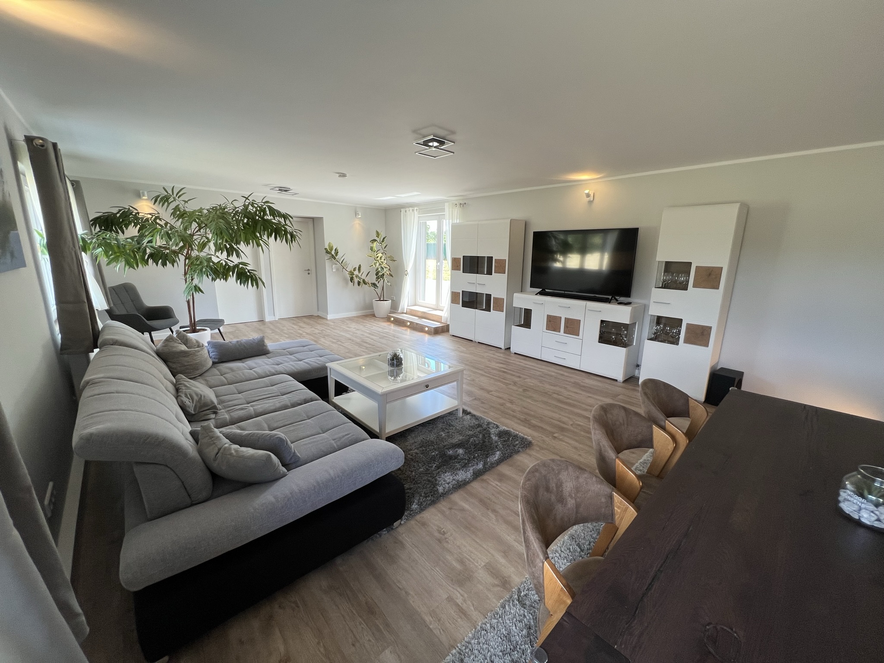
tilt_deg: -13.2
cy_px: 332
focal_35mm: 13
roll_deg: -1.1
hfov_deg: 106.2
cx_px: 442
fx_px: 332
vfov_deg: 89.9
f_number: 1.8
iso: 50
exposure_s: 1/101
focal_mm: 1.57
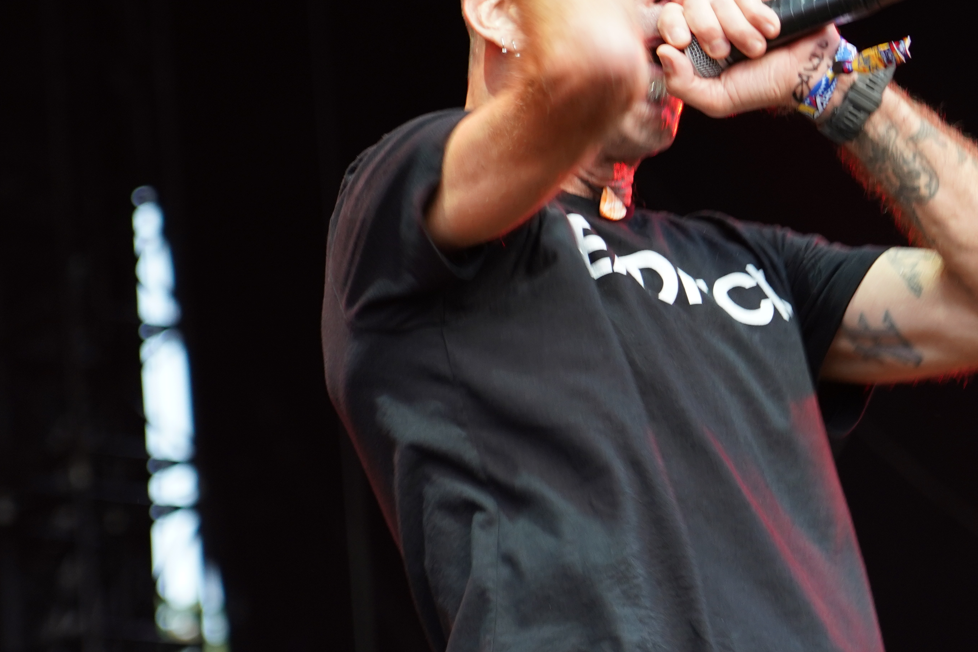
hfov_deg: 8.9
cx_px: 605
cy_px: 287
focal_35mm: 231
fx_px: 6275
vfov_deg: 5.9
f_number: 4
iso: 800
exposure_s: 1/125
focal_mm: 105
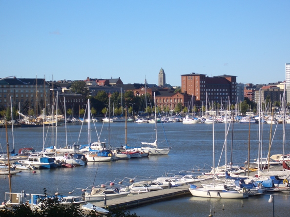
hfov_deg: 18.7
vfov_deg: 14.1
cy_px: 108
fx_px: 879
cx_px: 145
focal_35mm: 105
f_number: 4.8
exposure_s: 1/320
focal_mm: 17.4
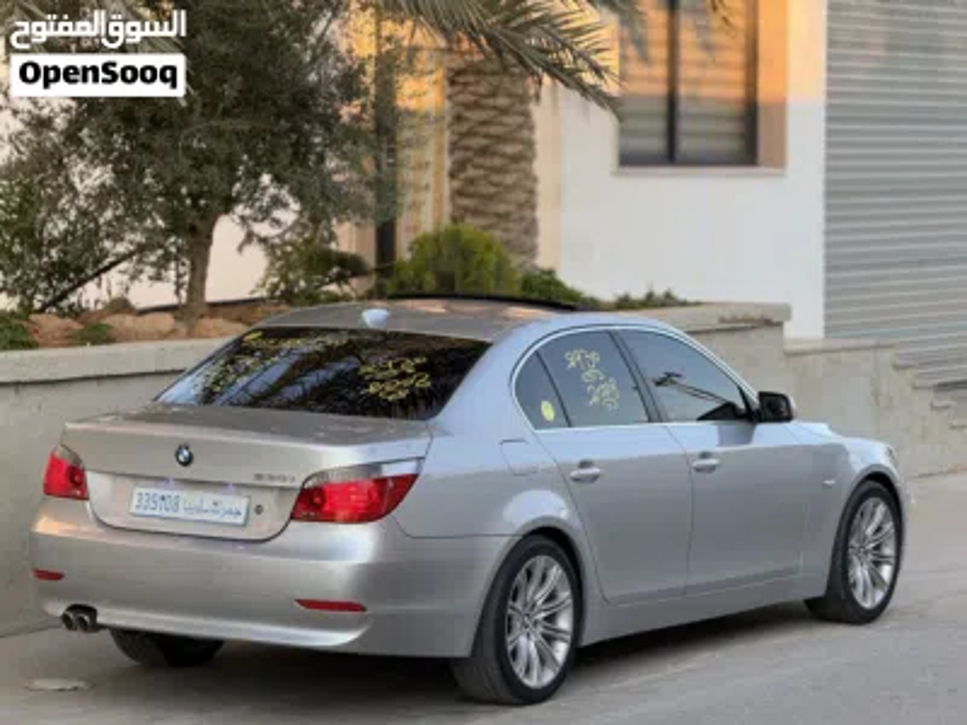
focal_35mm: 120
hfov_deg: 16.4
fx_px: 3352
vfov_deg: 12.3
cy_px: 362
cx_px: 484
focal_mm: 15.66
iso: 50
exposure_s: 1/108
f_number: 2.8
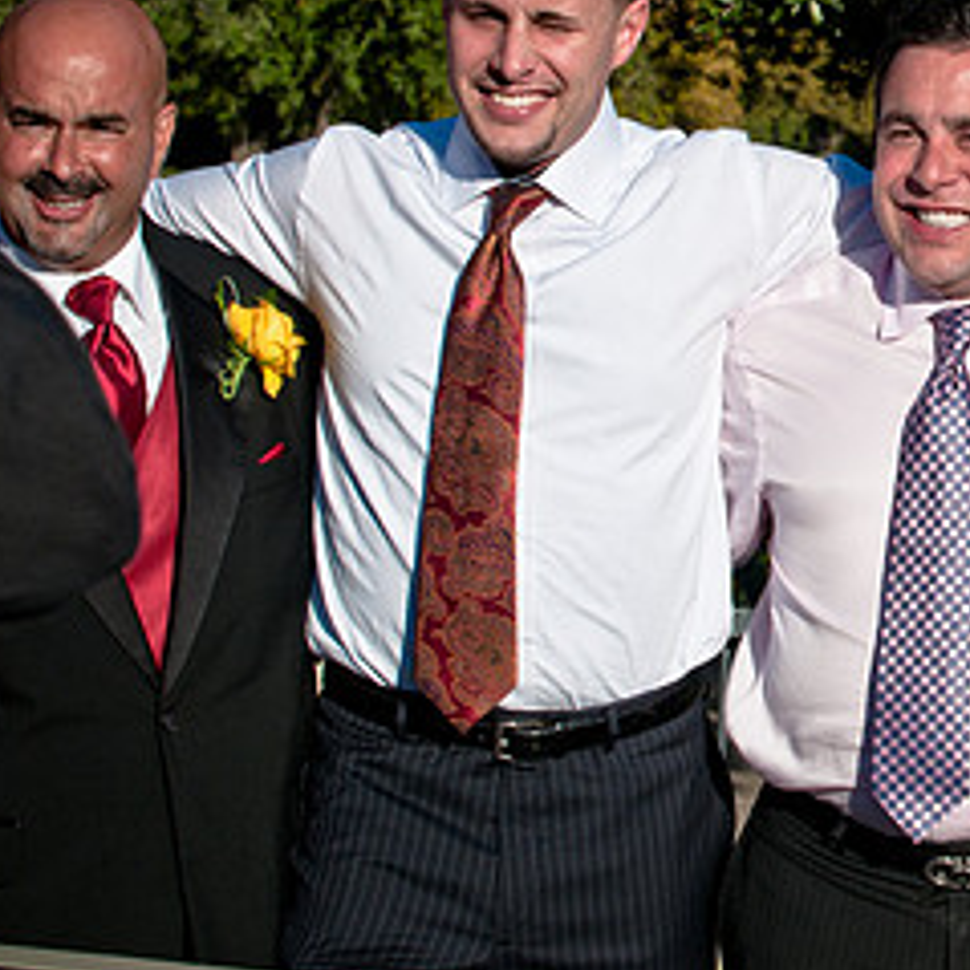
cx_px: 1116
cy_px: 213
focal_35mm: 247
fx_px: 7831
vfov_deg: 7.1
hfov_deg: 7.0
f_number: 10
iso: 200
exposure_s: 1/400
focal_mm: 80
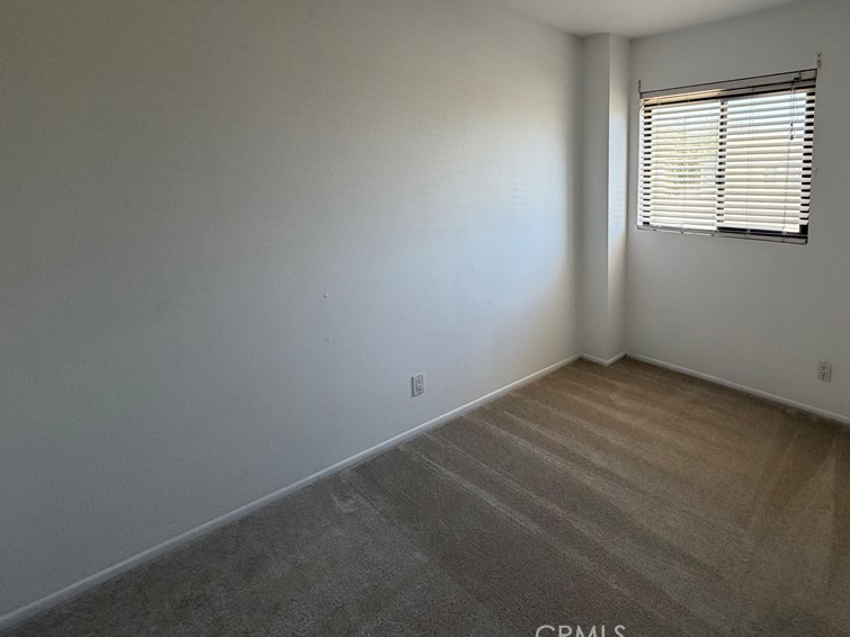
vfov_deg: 67.0
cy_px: 219
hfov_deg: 81.9
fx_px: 466
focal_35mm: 19
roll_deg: -0.9
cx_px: 564
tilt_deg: -5.8
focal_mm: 2.22
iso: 200
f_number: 2.2
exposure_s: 1/120
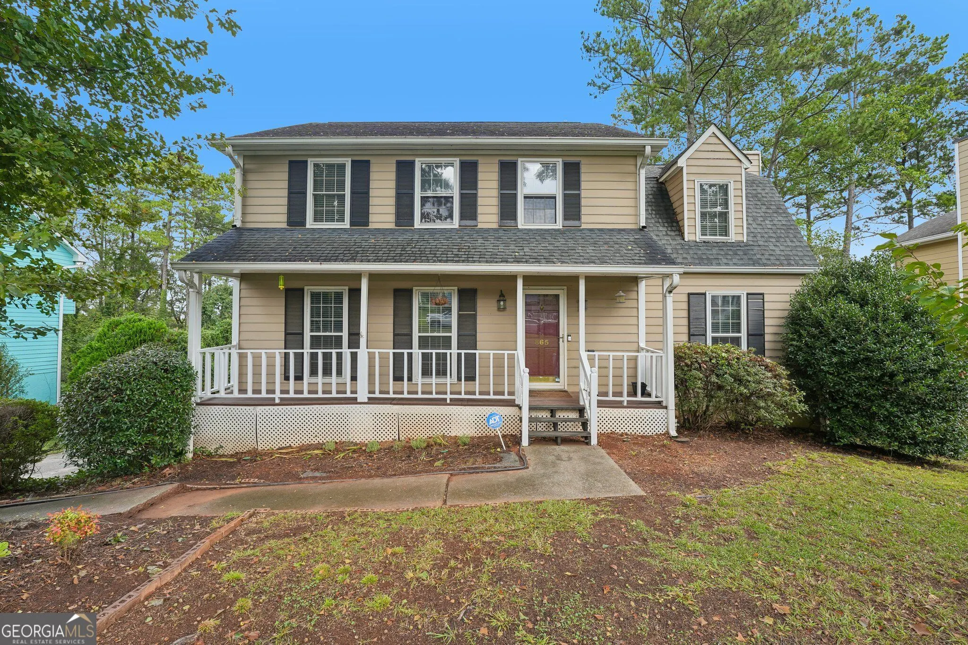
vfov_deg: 81.2
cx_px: 484
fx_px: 376
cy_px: 322
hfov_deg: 104.3
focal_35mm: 14
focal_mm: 14
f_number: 8
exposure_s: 1/80
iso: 100
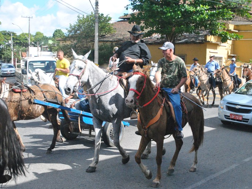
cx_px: 134
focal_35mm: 52
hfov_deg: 36.8
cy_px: 95
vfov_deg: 28.0
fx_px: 378
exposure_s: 1/2500
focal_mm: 32
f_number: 5.6
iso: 1600
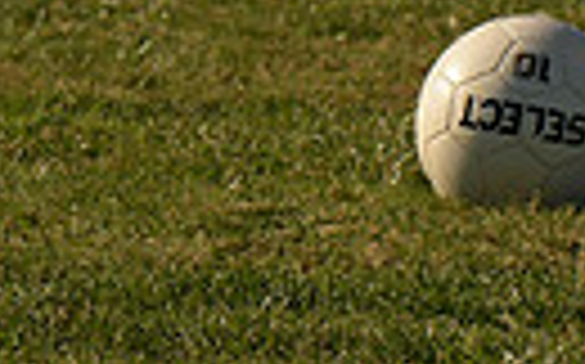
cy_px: -499
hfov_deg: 3.2
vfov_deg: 2.0
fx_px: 10306
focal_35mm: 647
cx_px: 936
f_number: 6.3
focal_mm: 95
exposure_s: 1/2500
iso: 400
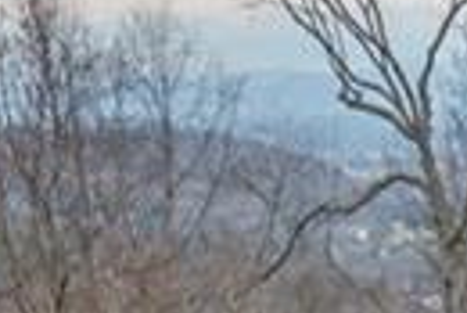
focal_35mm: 134
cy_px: 768
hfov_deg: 14.9
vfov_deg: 9.1
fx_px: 1740
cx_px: 524
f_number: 7.1
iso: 400
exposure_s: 1/320
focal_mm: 17
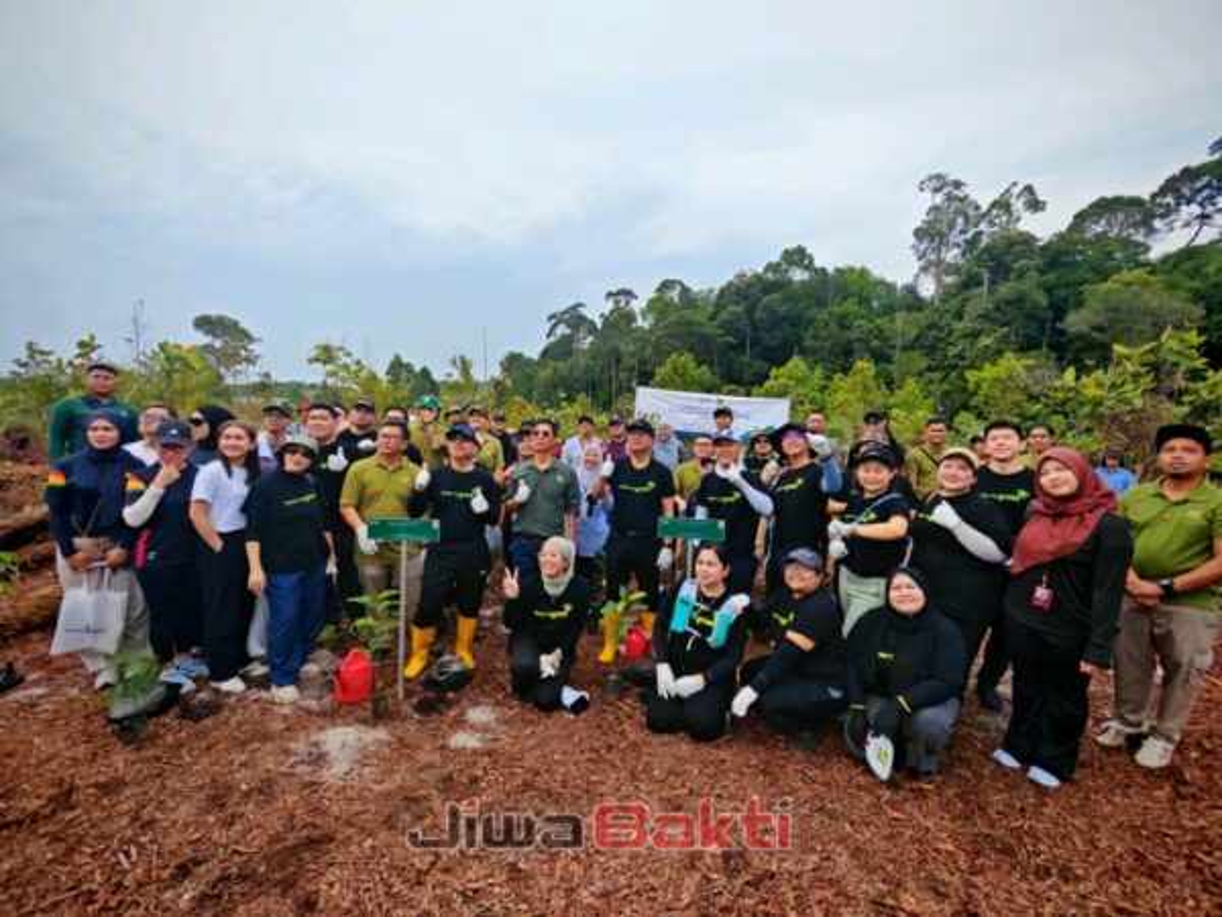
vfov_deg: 85.7
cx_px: 611
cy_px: 458
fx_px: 494
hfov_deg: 102.1
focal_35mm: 14
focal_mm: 1.82
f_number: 2
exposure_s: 1/667
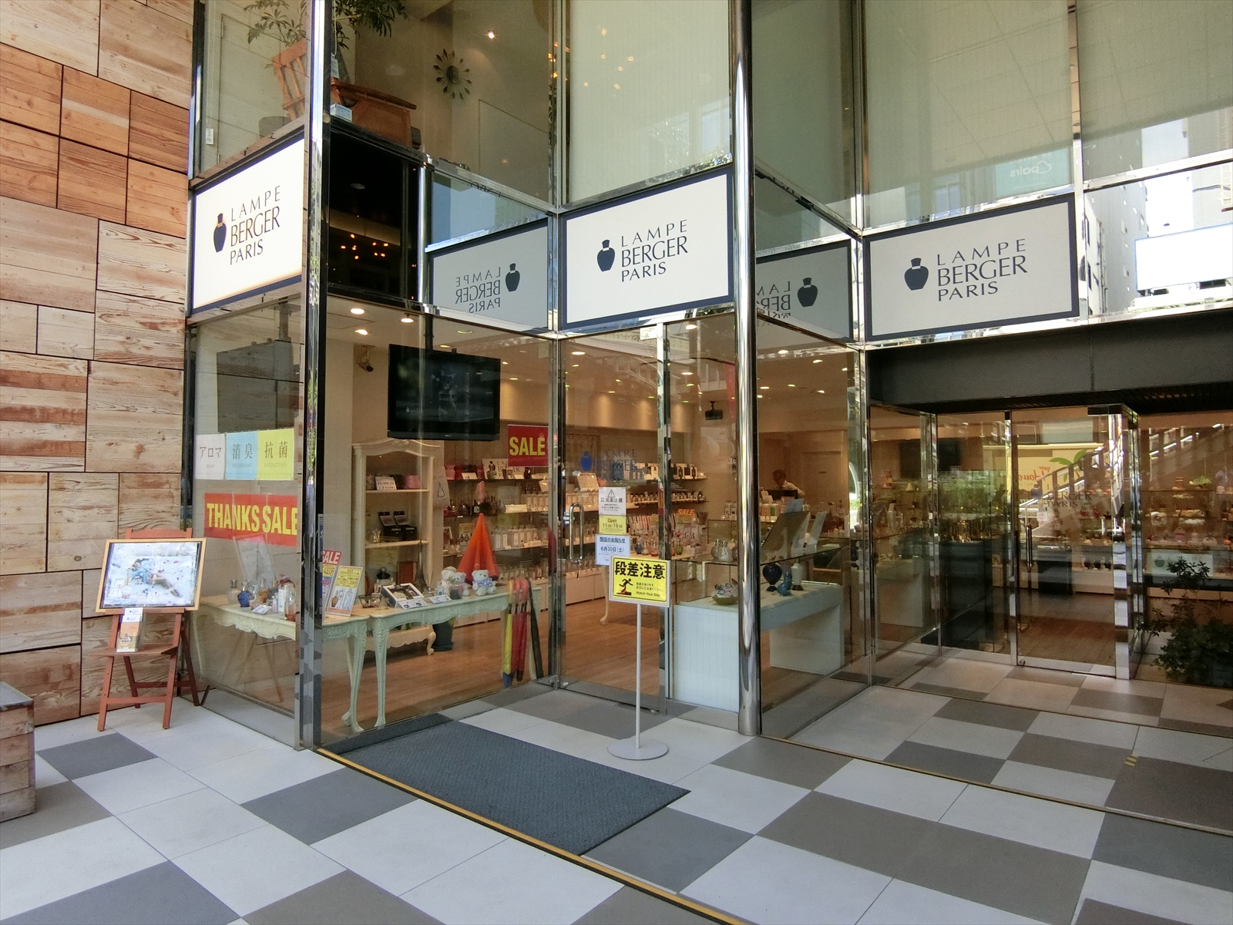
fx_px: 748
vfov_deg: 63.4
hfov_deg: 79.0
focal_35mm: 21
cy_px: 462
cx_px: 616
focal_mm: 4.6
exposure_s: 1/1000
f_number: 2.8
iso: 500
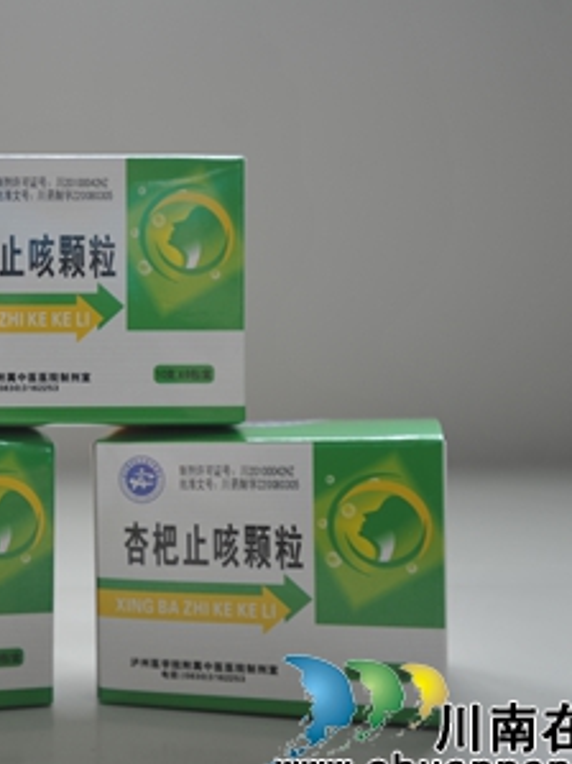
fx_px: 992
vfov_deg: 42.1
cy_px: 415
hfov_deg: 31.2
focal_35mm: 45
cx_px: 97
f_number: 2.8
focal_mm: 28
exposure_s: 1/80
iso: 400
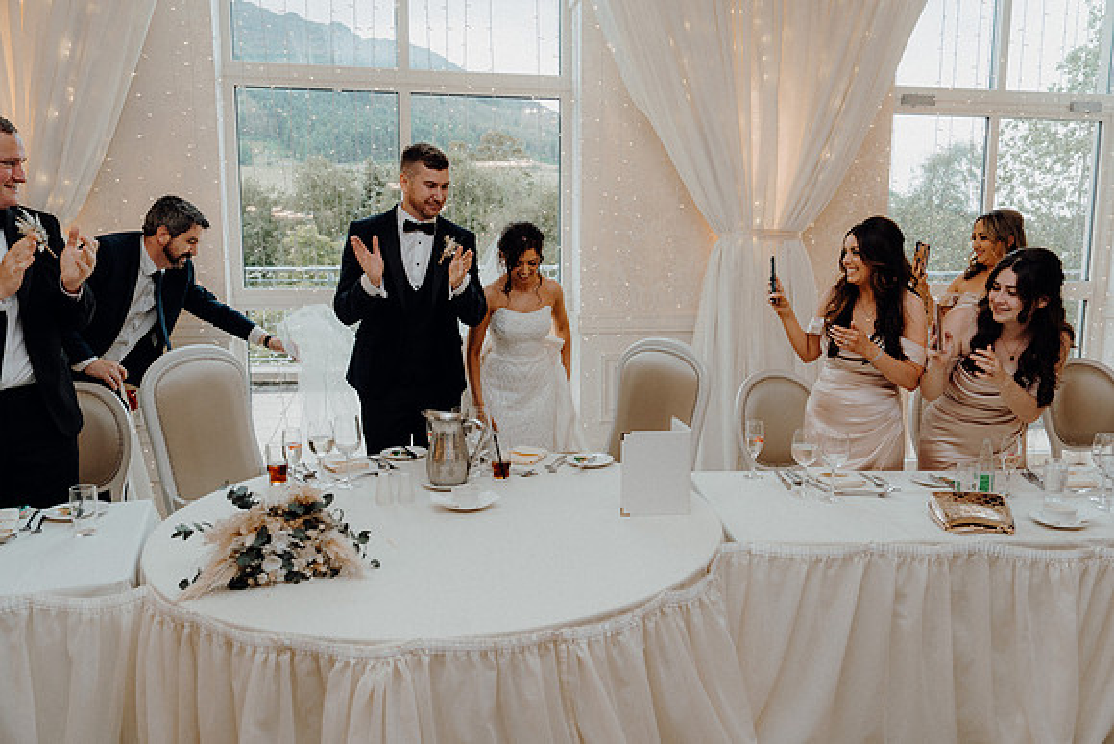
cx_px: 557
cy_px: 372
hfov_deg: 65.5
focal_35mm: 28
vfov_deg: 46.4
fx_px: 867
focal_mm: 28
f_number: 3.5
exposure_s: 1/160
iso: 800
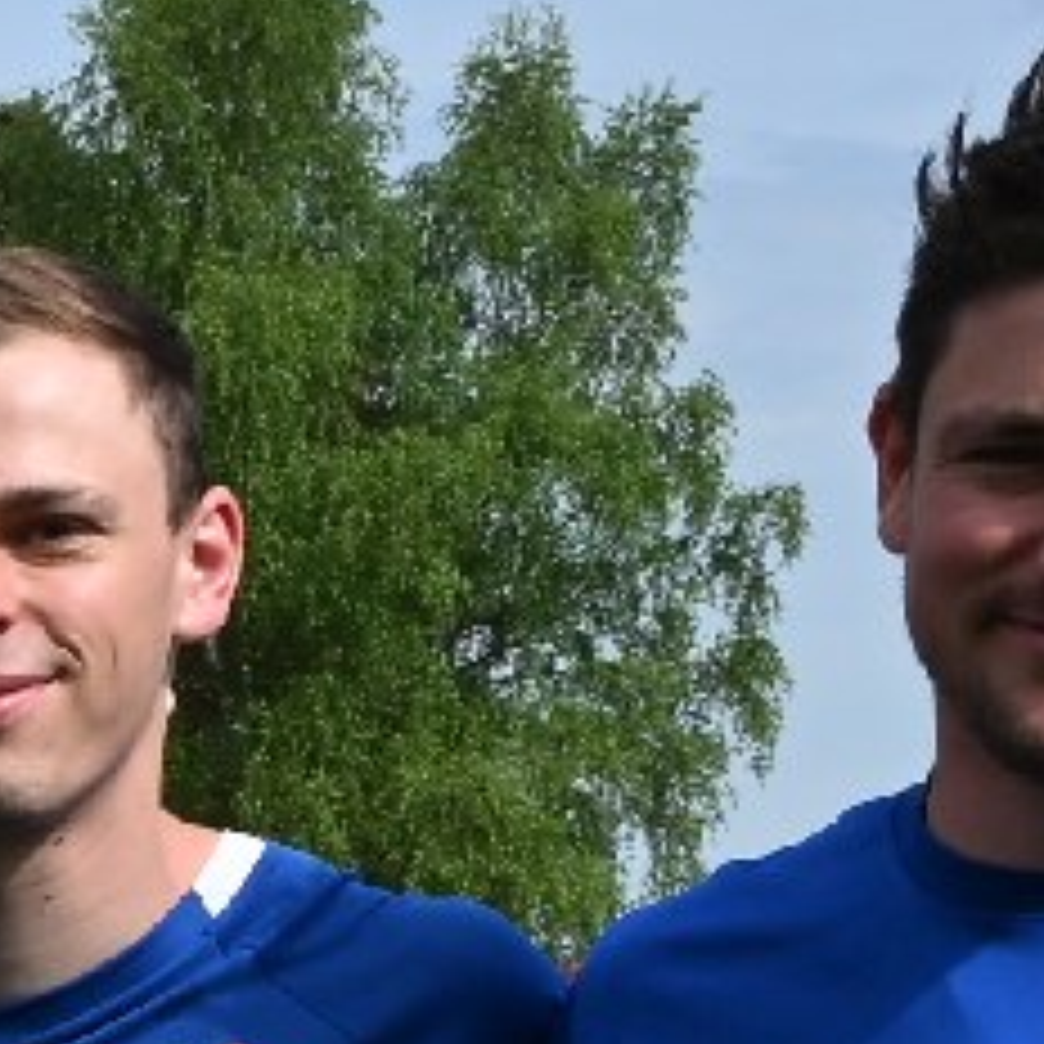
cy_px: 1966
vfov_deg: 8.2
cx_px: -1762
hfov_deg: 7.8
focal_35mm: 204
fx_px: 6961
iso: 400
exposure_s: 1/200
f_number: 20
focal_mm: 29
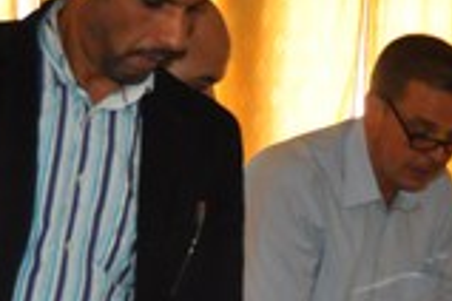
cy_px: 407
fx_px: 1971
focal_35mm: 157
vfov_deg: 8.6
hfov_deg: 13.1
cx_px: 273
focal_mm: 26
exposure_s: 1/60
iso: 800
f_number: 4
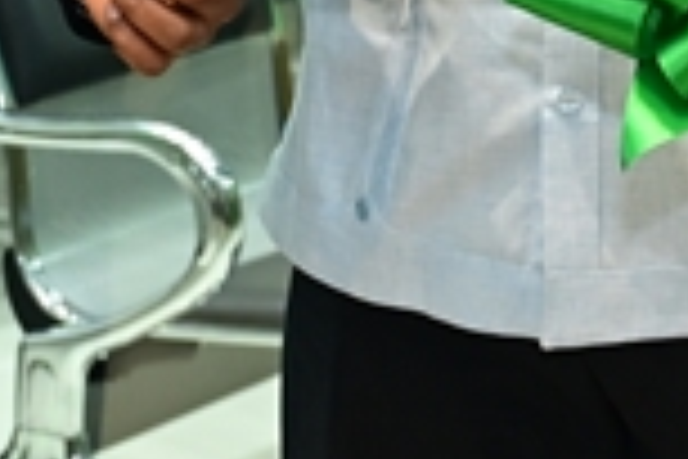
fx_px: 4043
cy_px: -578
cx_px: 670
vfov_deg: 6.2
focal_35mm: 212
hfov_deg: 9.7
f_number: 3.2
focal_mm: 29.5
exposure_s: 1/200
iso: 1000
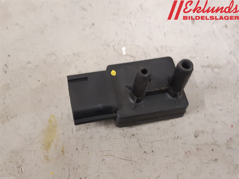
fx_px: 180
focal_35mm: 26
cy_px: 90
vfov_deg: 53.1
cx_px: 120
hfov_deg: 67.3
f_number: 1.7
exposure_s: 1/33
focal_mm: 3.93
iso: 250
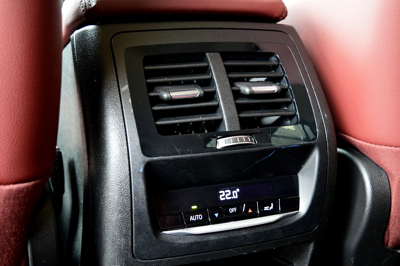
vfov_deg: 28.0
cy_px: 133
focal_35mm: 48
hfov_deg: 41.1
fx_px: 533
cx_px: 200
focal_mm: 32
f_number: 4.5
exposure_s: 1/10
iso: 800
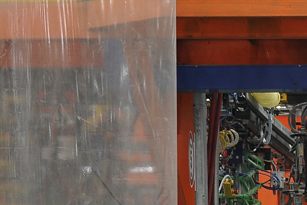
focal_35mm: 307
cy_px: 440
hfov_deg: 6.5
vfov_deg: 4.4
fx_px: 2617
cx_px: 614
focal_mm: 70
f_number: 4.5
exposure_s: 1/60
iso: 1000
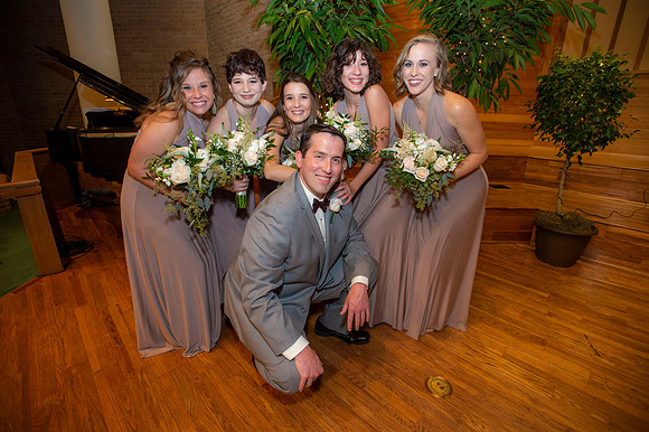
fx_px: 306
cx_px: 324
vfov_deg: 70.4
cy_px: 216
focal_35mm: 17
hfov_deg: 93.3
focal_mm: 17
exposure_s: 1/160
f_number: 3.5
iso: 800
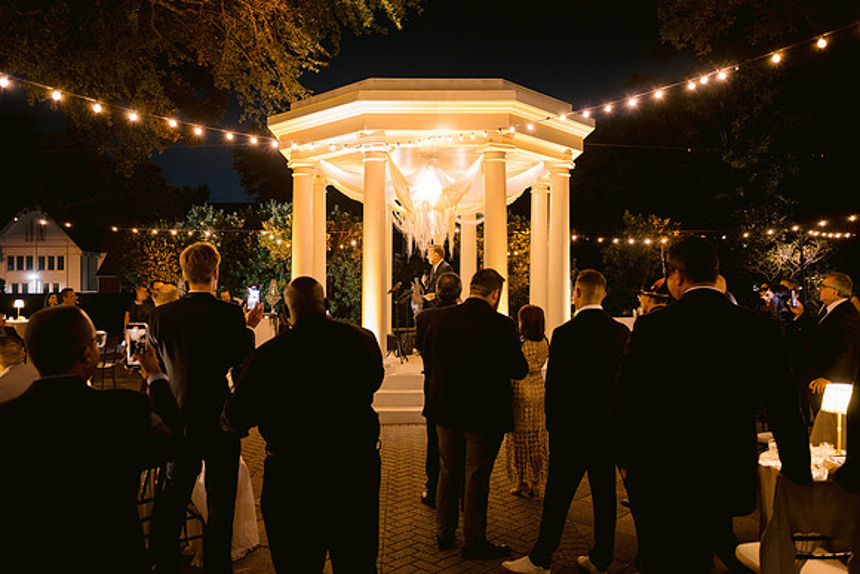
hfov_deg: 65.5
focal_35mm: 28
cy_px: 287
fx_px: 669
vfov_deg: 46.4
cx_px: 430
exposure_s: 1/10
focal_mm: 28
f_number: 3.2
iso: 800
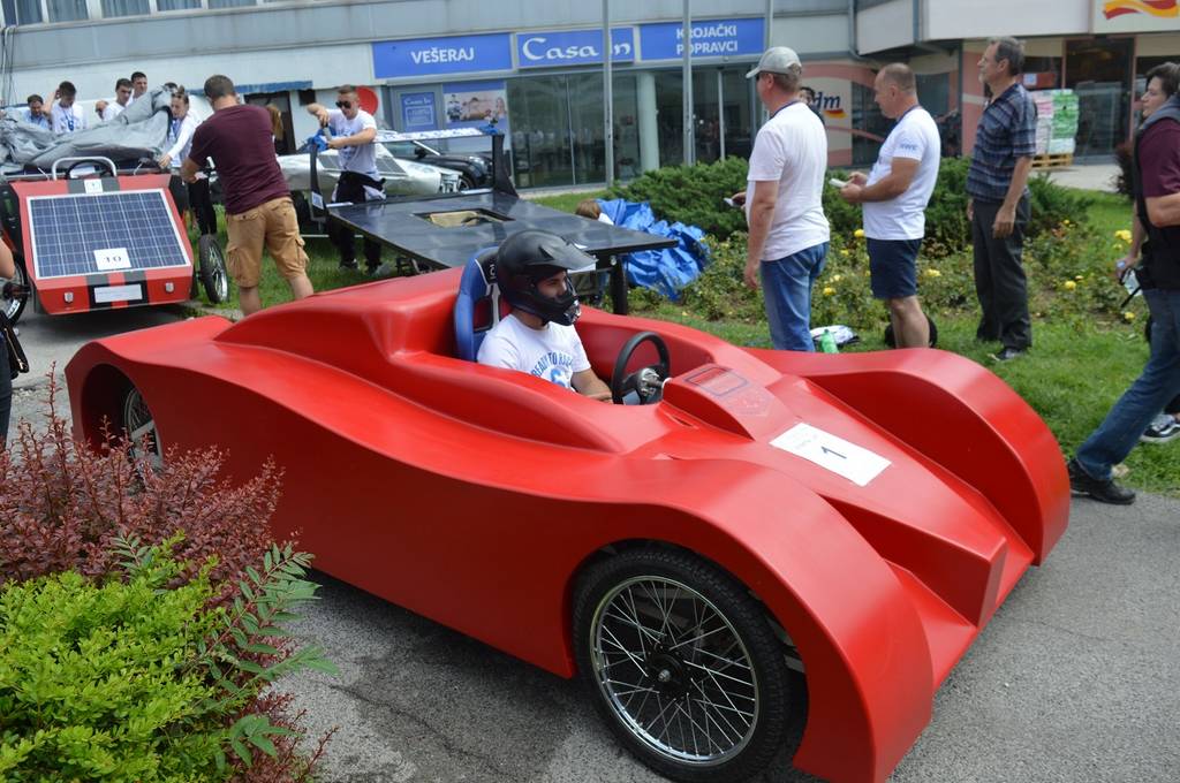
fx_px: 982
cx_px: 590
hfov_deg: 62.0
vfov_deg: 43.5
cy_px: 392
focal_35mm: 30
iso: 100
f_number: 6.3
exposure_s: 1/200
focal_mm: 20
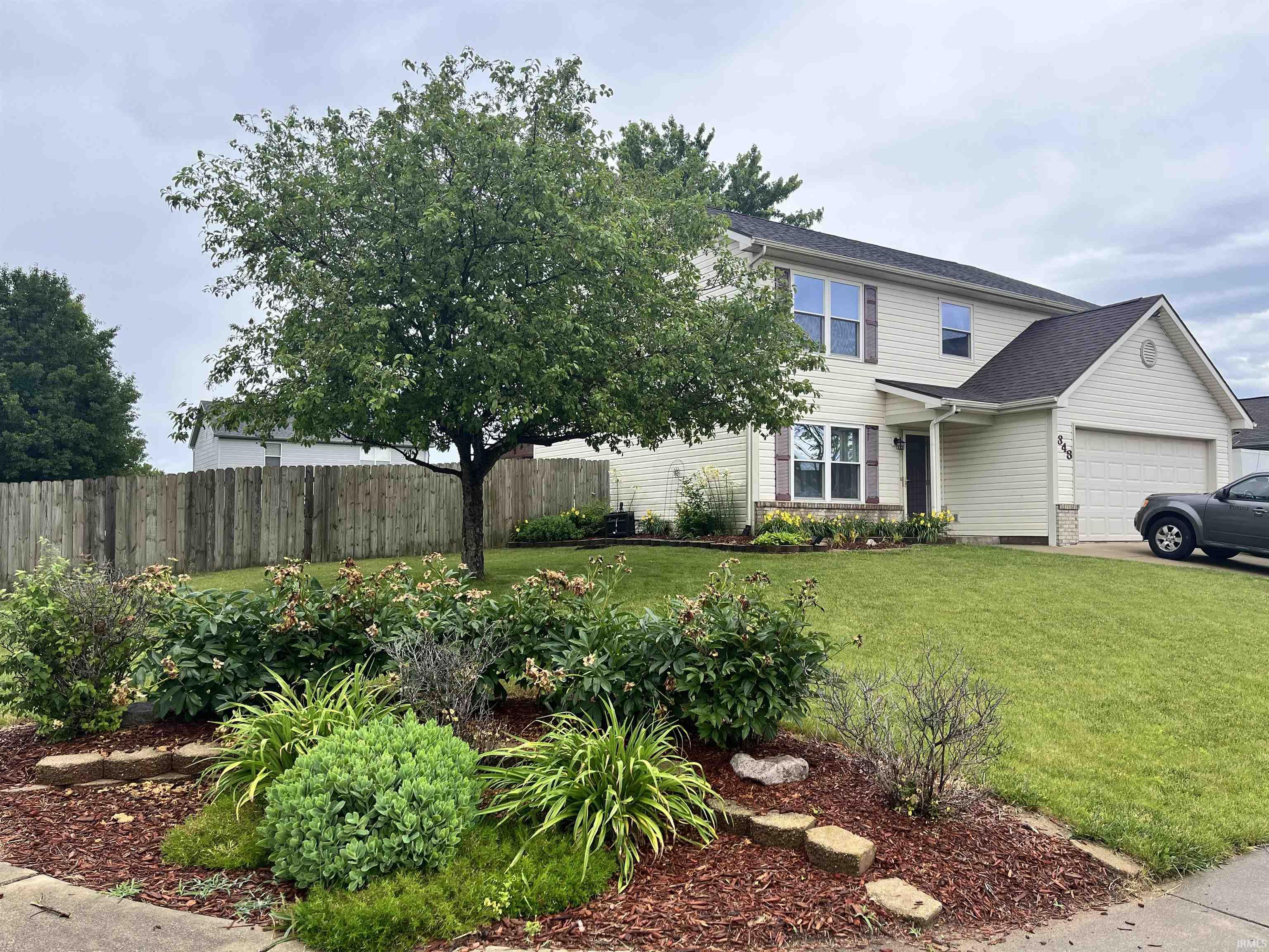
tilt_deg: +1.9
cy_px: 476
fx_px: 953
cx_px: 634
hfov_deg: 67.3
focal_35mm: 26
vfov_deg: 53.1
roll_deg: +0.0
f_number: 1.6
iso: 50
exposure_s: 1/983
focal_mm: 5.1
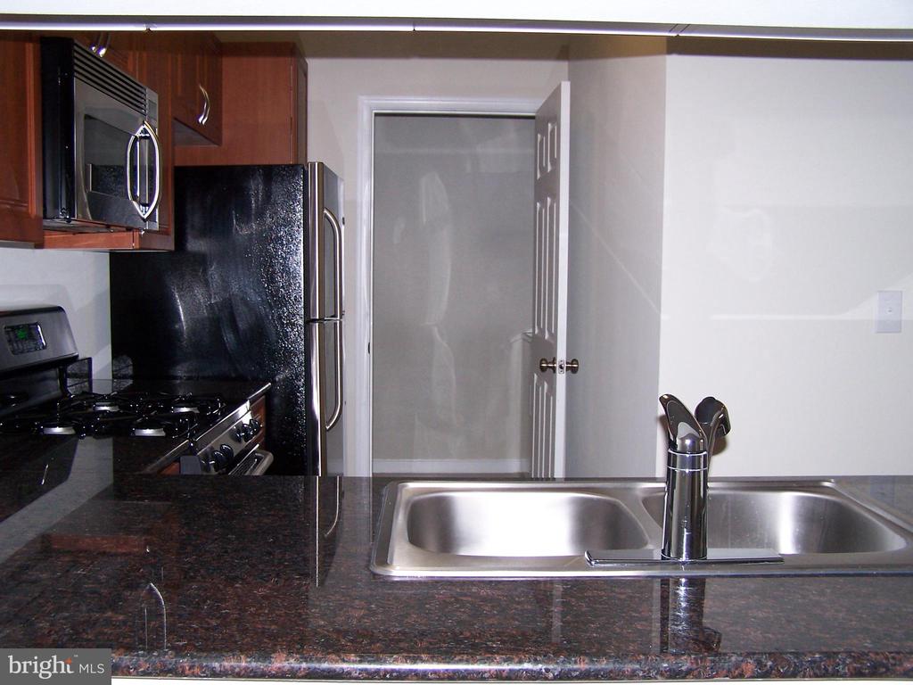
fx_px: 1002
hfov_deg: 49.0
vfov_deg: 37.7
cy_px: 342
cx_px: 456
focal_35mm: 38
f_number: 2.8
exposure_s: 1/60
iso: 140
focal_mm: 6.3
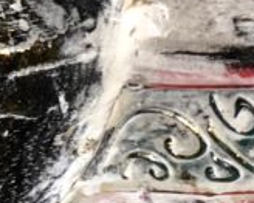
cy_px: 3
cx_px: -503
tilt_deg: -37.2
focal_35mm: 317
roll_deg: -7.6
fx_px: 2382
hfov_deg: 5.7
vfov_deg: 4.9
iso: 125
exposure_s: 1/25
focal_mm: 6
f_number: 2.4
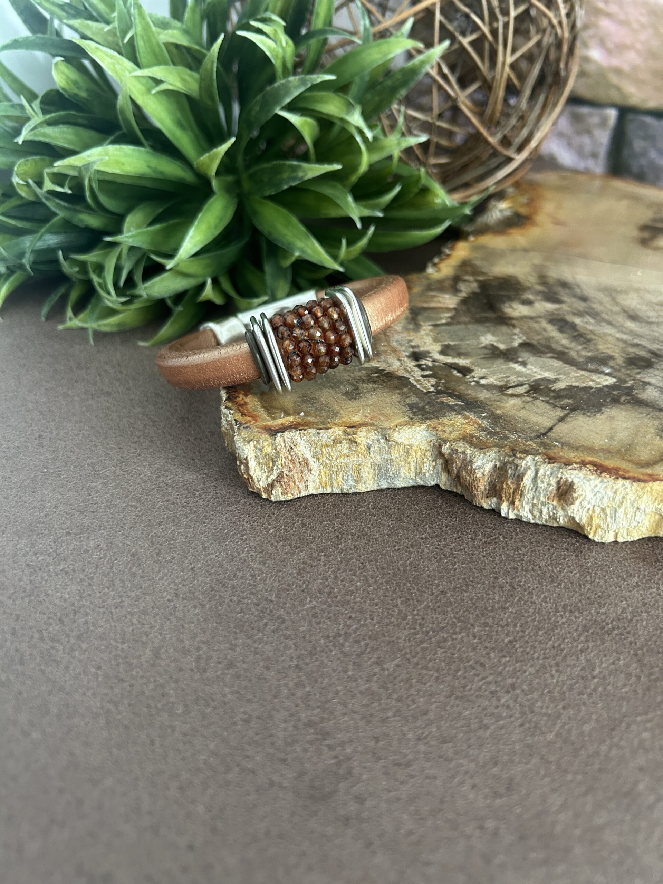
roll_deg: -1.5
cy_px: 442
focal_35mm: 26
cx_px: 332
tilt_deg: -38.6
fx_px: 664
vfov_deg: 67.3
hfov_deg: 53.1
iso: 250
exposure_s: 1/60
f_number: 1.5
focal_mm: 5.7
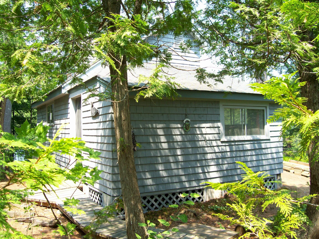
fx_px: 313
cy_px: 120
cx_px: 160
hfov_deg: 54.0
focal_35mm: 34
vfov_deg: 41.8
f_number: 2.7
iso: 80
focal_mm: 5.6
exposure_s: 1/224
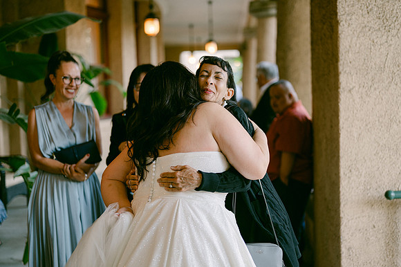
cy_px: 134
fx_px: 573
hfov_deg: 38.6
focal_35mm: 51
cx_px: 200
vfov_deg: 26.2
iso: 250
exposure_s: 1/125
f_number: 1.8
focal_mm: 50
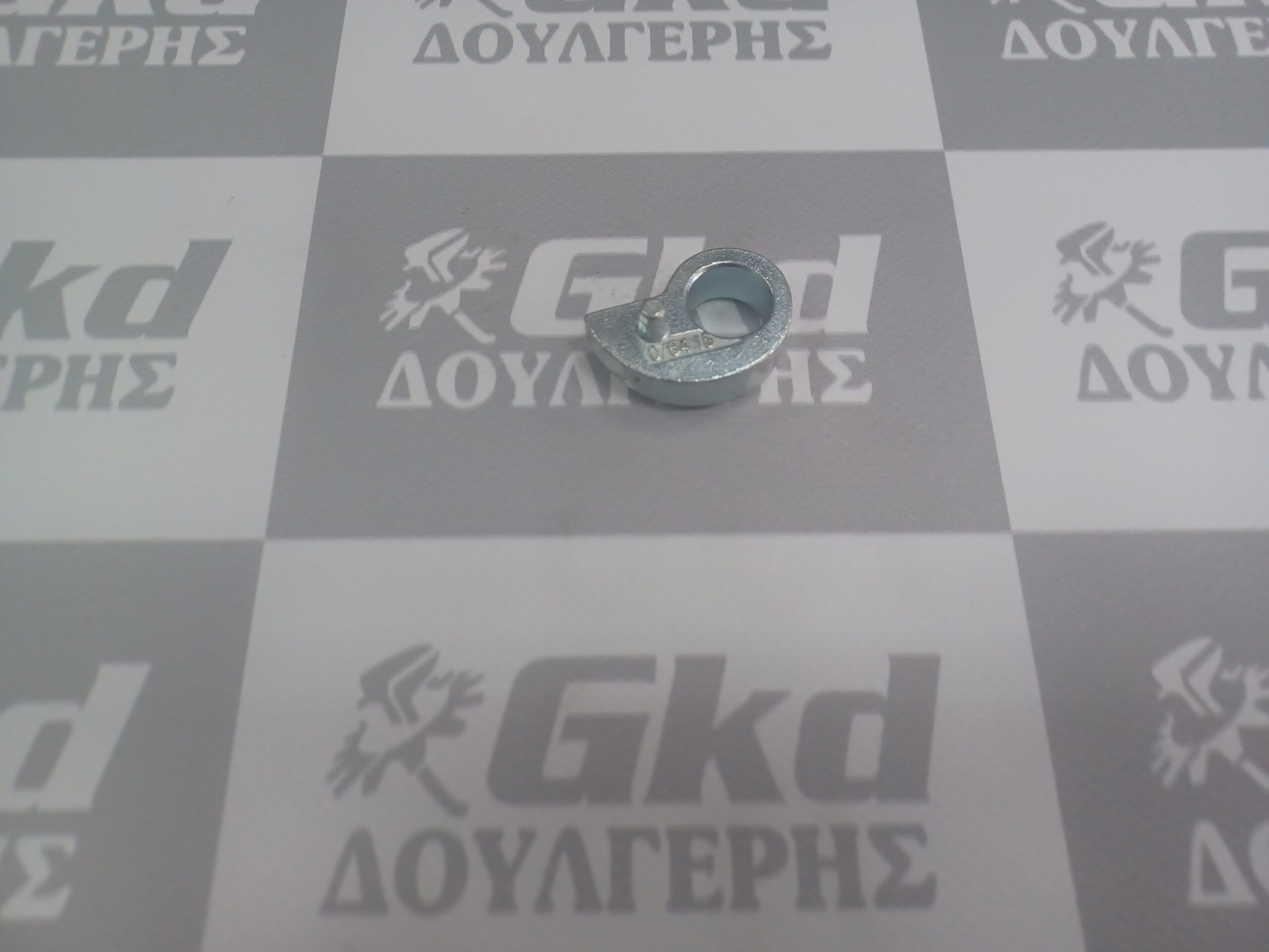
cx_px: 634
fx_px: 916
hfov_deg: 69.4
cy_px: 476
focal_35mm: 25
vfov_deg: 54.9
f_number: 1.8
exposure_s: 1/50
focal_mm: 4.6
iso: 320
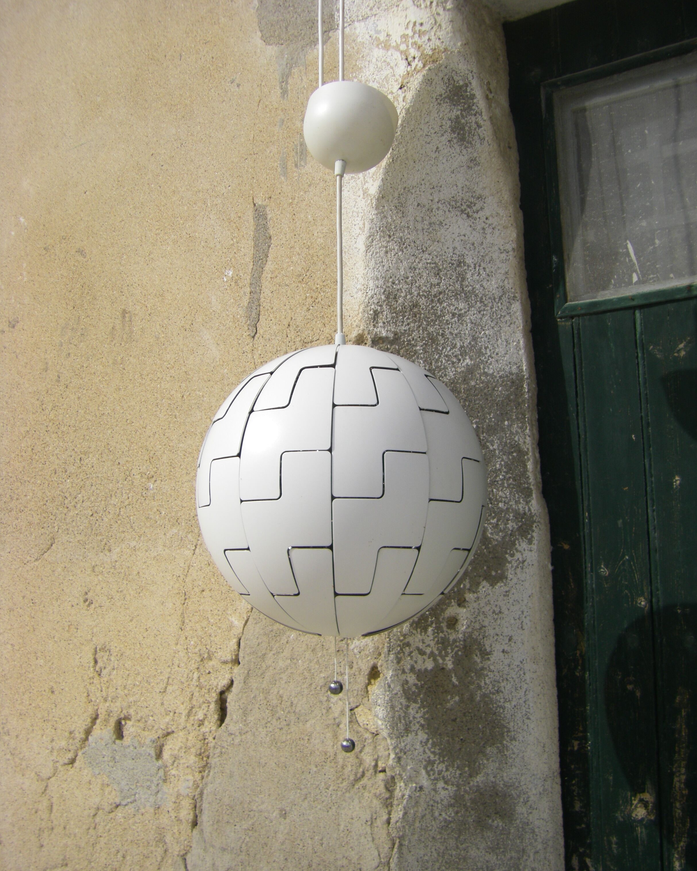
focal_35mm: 40
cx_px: 352
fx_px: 1032
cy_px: 440
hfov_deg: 37.3
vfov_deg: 45.8
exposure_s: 1/250
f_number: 7
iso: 64
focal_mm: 6.3
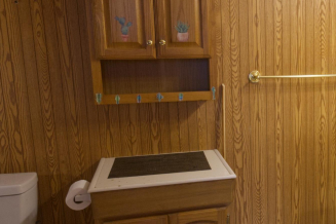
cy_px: 119
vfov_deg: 34.2
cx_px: 269
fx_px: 364
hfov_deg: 46.9
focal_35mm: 39
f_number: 13
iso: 1600
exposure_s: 1/10
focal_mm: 17
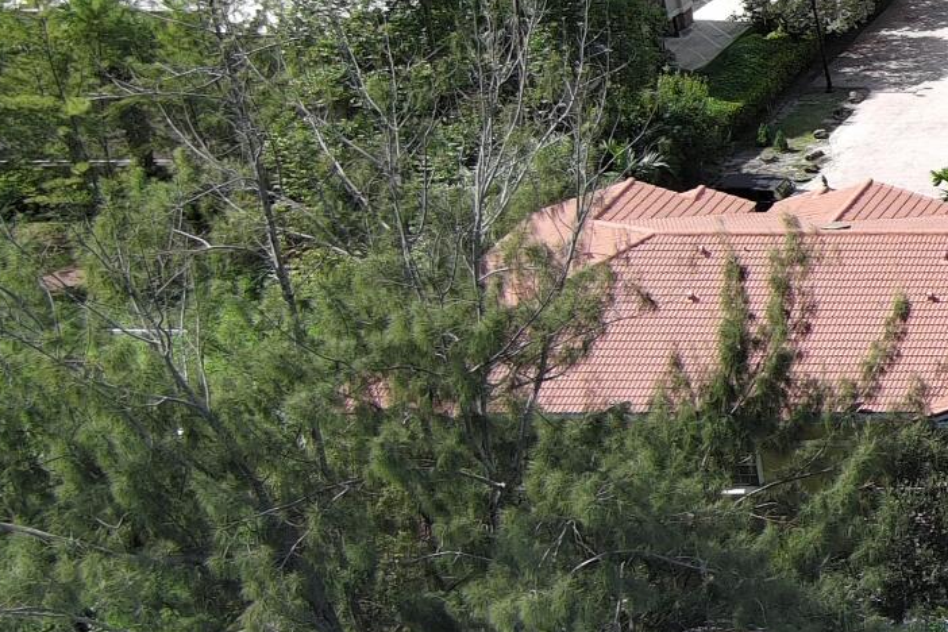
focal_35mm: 124
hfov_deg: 13.8
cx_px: 1961
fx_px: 3265
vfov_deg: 11.0
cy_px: 201
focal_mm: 10.57
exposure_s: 1/867
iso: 100
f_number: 2.8
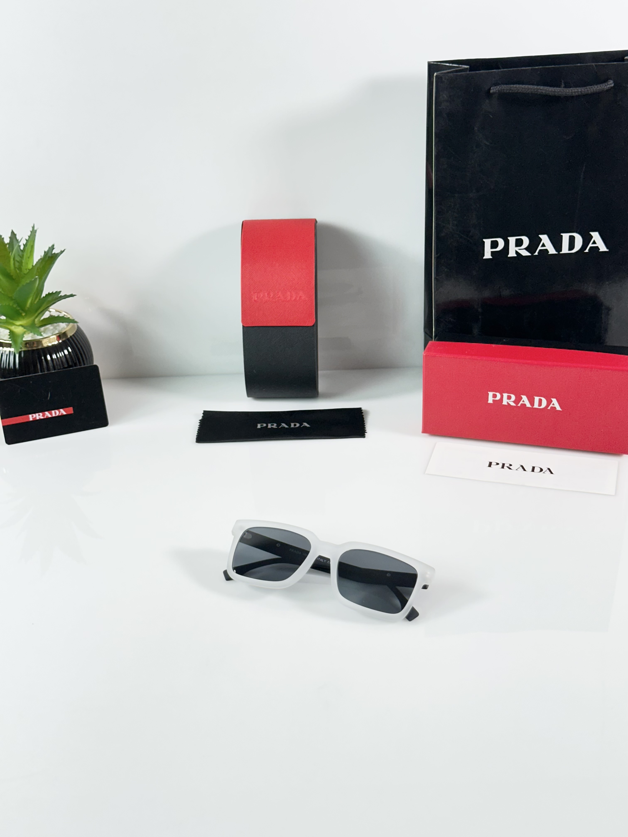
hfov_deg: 30.3
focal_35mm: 48
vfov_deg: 39.7
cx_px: 314
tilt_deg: -28.4
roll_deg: +1.4
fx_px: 1161
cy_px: 418
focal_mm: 6.86
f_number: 1.78
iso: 80
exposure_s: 1/100
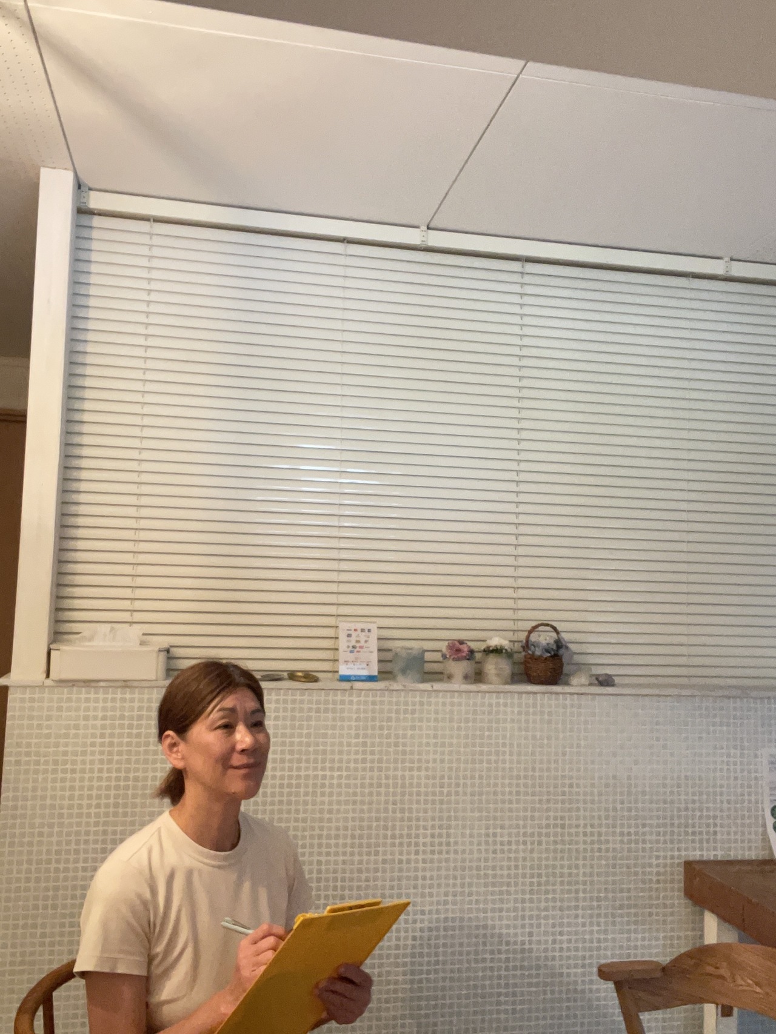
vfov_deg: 60.0
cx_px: 388
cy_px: 517
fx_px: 897
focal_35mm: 30
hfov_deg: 46.8
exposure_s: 1/30
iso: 320
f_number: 2.2
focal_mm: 2.71
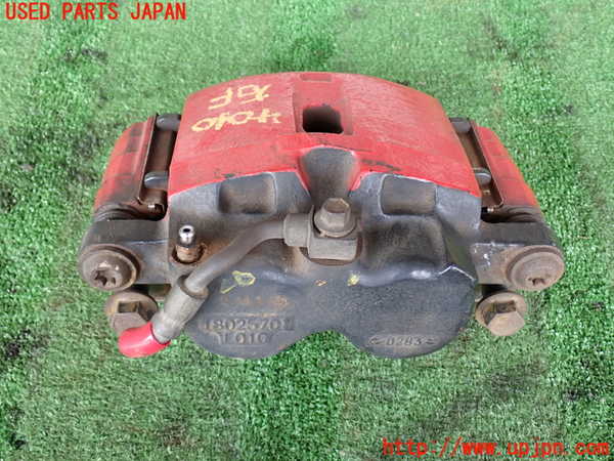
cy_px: 230
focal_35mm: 41
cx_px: 307
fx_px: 727
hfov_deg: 45.8
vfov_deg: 35.1
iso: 200
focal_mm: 7.31
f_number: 2.8
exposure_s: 1/40
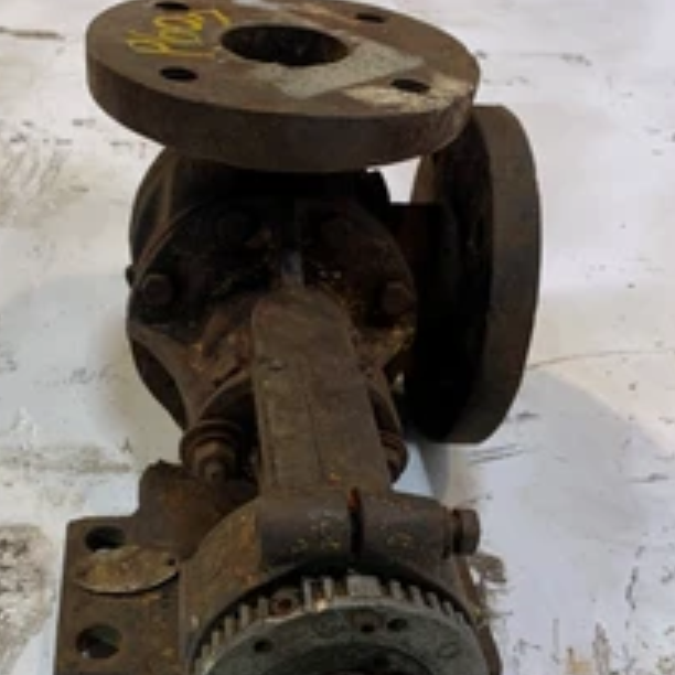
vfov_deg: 36.9
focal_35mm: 45
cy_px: 480
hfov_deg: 37.3
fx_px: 993
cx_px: 242
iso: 32
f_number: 1.8
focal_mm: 4.25
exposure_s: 1/120
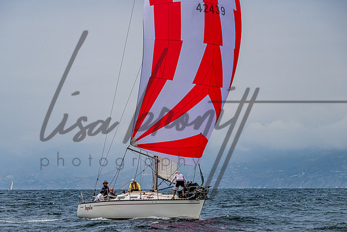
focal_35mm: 180
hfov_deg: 11.4
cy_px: 125
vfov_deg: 7.6
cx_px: 163
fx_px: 1739
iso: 250
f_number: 6.3
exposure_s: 1/1250
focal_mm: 140
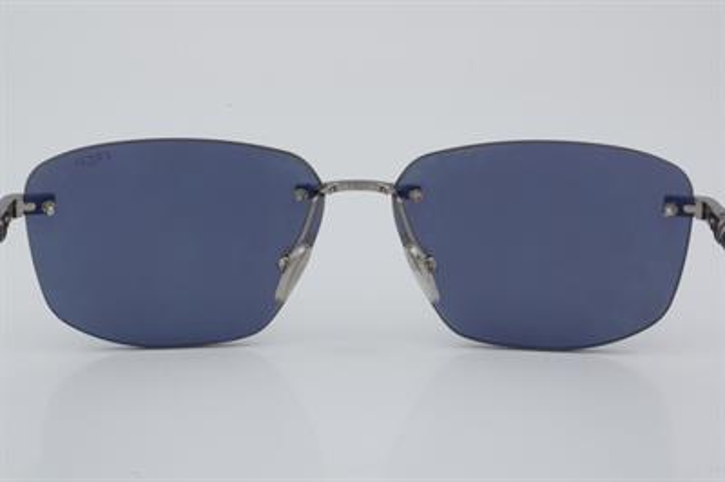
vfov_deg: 16.5
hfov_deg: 24.6
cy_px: 241
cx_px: 362
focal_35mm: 82
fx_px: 1660
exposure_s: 1/3
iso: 100
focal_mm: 55
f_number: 32
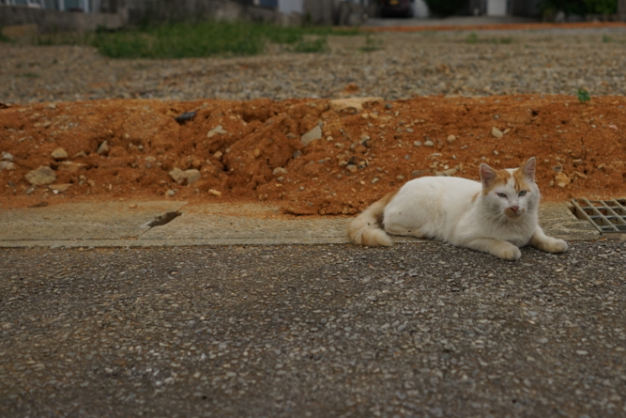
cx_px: 416
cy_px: 171
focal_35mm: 43
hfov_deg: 44.8
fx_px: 748
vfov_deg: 31.1
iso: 100
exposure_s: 1/1250
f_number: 2.5
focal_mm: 28
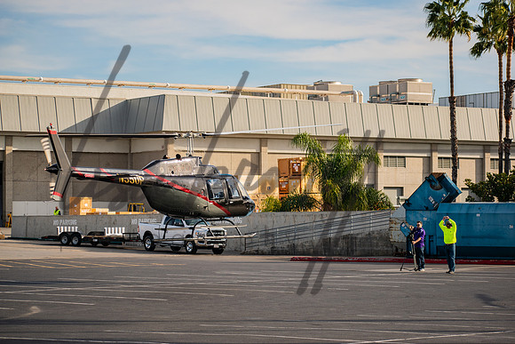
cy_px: 172
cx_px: 258
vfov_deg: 11.2
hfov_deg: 16.6
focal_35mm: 123
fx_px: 1760
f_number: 4.8
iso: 100
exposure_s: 1/800
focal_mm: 82
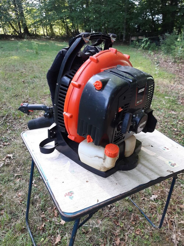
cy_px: 123
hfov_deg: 53.1
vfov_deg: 67.3
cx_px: 92
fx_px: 184
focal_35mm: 26
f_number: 1.7
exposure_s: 1/103
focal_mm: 3.92
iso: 40
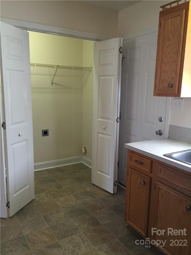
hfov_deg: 48.2
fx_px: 213
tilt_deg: -11.6
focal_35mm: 29
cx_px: 96
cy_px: 128
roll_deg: -0.5
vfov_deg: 61.7
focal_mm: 4.15
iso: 125
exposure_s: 1/30
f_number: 2.2
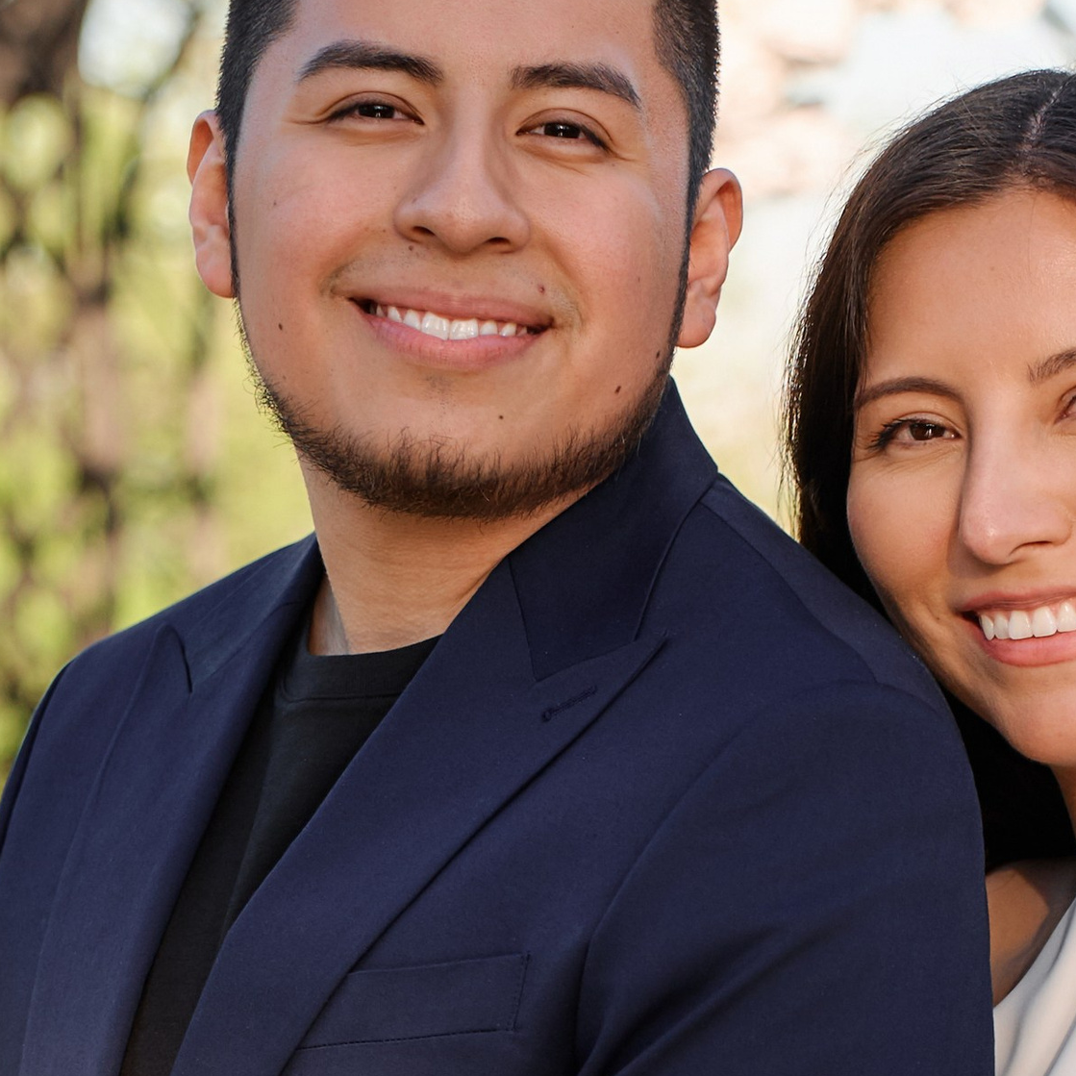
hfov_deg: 10.2
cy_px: 1289
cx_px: 705
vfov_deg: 10.0
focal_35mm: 172
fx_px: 6049
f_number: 2.8
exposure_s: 1/1250
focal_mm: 59
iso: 250
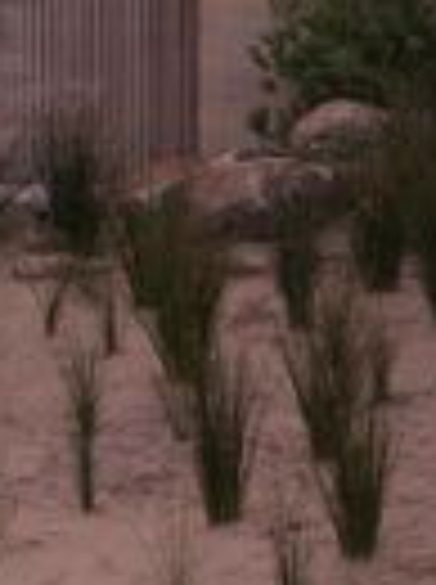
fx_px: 2056
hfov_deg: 11.5
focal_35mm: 122
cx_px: -247
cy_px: -86
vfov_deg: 15.7
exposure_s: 1
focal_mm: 45
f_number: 16
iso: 160
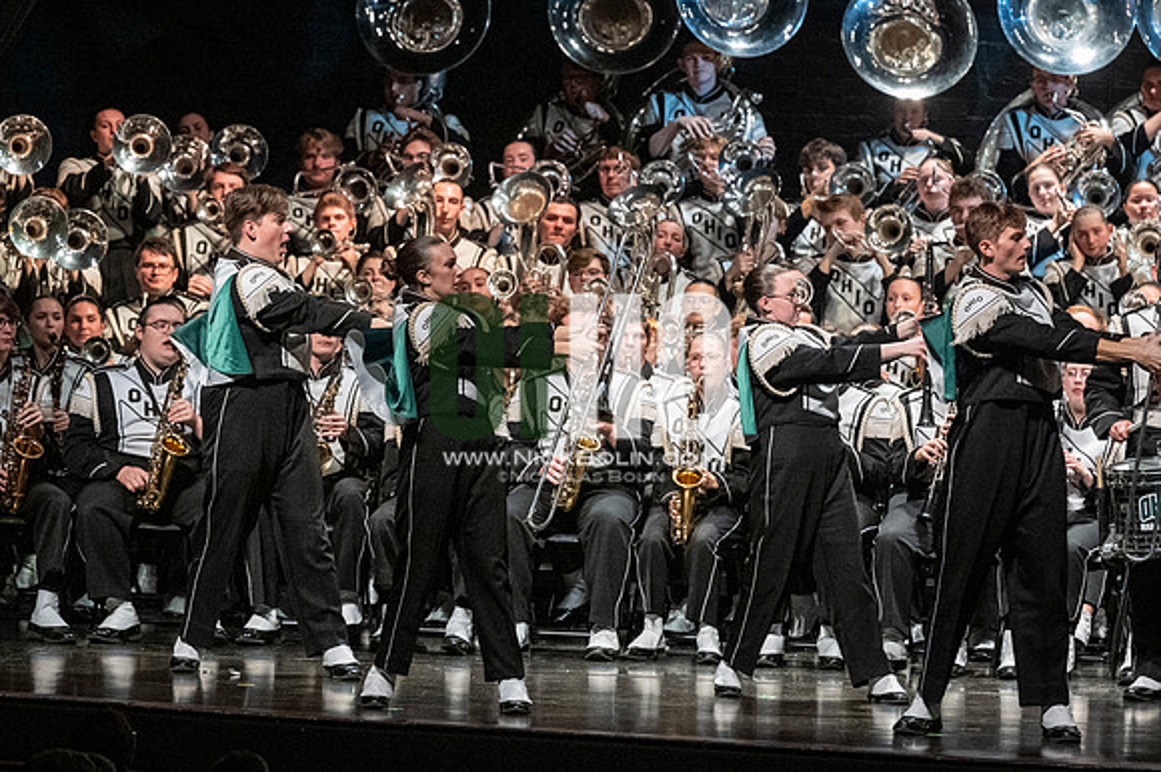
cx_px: 580
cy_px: 386
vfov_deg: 5.9
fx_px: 7477
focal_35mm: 232
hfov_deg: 8.9
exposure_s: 1/500
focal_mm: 155
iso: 4000
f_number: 4
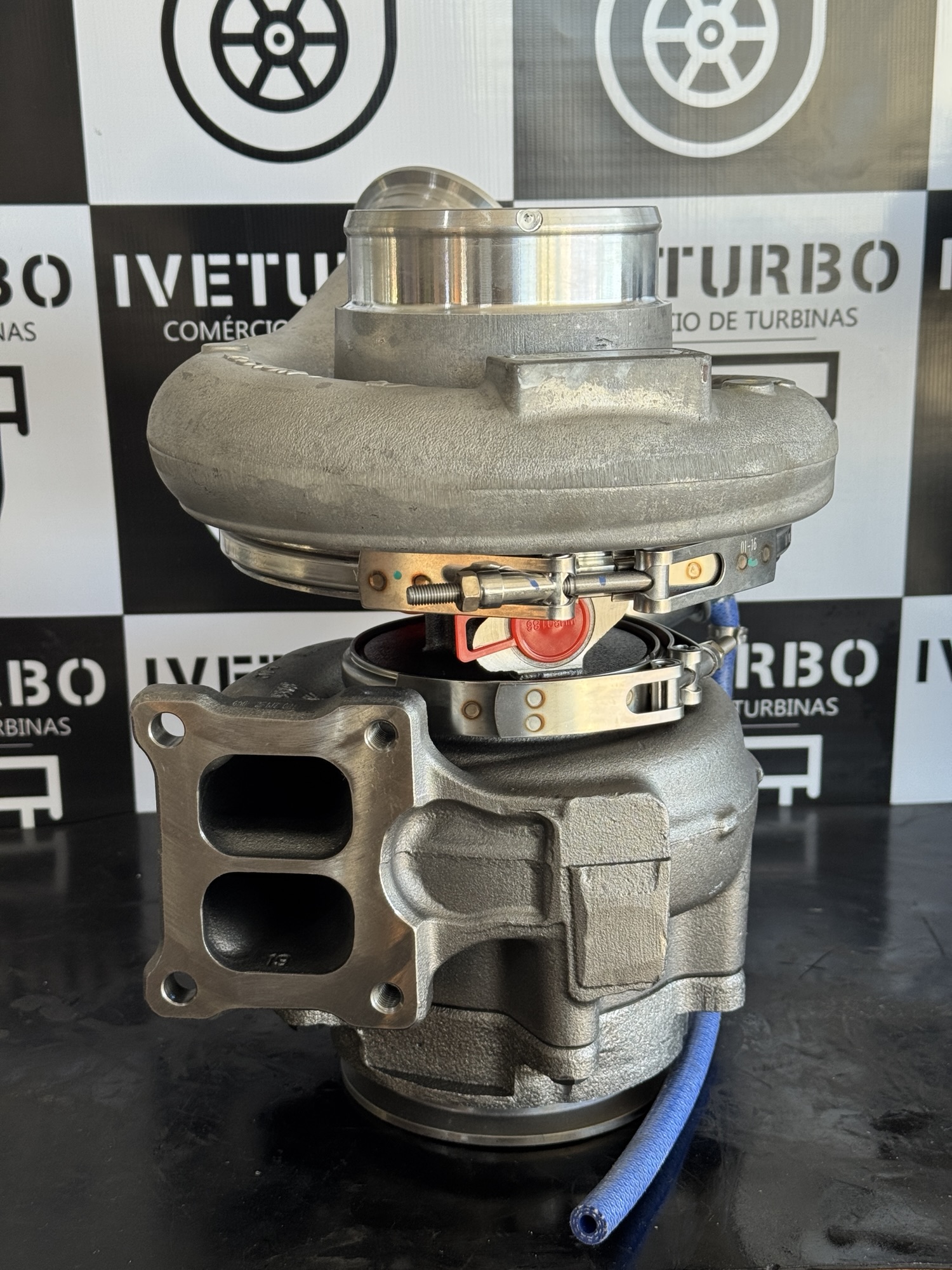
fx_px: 1760
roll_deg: +0.7
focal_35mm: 48
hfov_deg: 30.3
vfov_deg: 39.7
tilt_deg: -13.9
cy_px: 635
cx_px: 476
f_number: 1.78
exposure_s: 1/120
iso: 64
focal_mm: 6.76
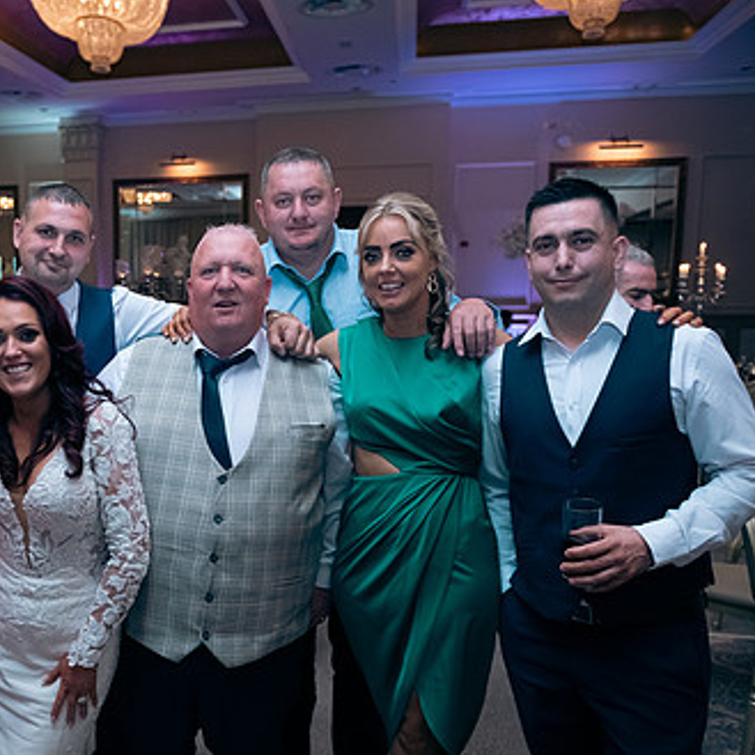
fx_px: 888
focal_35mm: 36
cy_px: 442
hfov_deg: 43.8
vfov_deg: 45.9
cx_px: 147
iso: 1000
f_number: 3.5
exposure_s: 1/160
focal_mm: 24
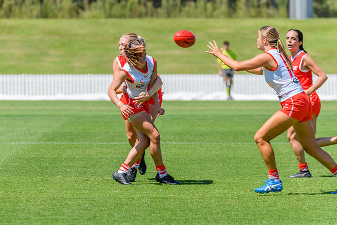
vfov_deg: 3.3
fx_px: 3933
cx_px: 142
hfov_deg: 4.9
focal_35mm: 420
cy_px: 109
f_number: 9
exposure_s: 1/2000
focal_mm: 350
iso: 800
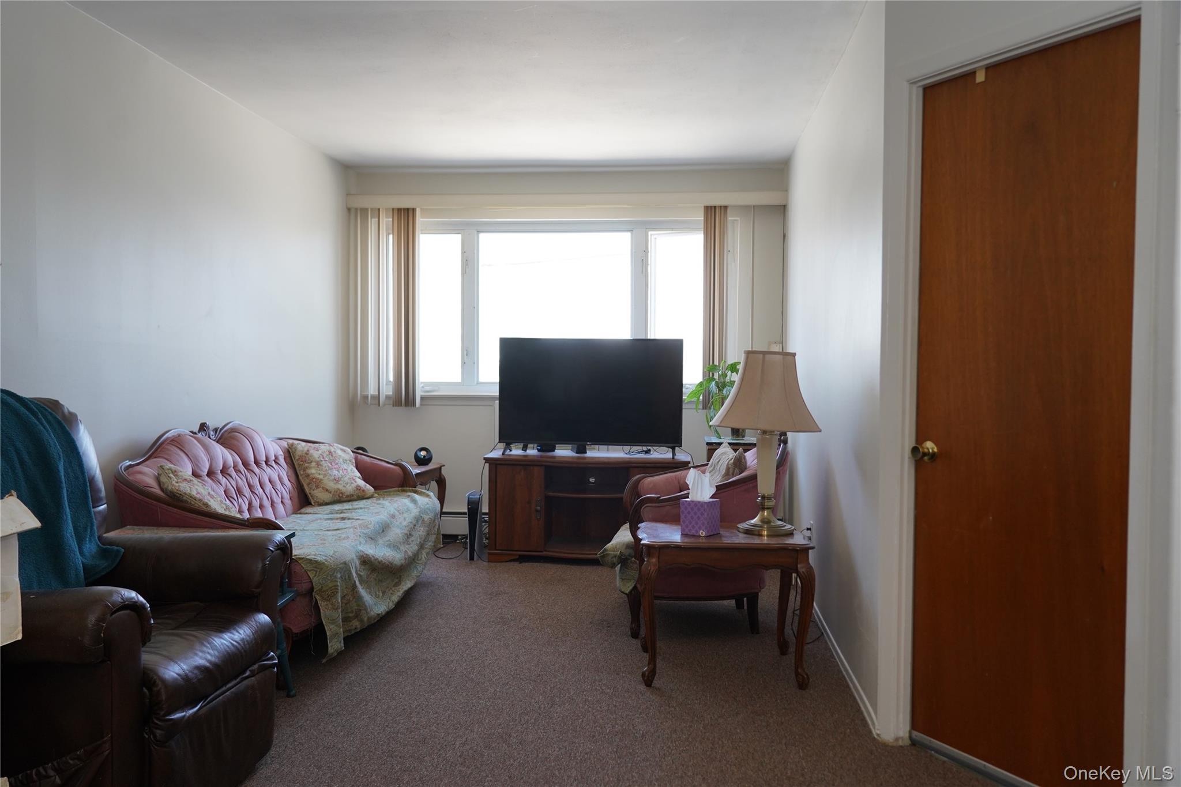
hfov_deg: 61.9
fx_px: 984
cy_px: 394
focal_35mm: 30
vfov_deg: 43.6
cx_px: 590
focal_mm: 30
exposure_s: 1/160
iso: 1000
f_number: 4
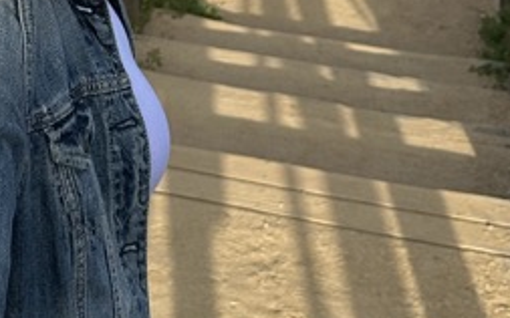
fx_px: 1431
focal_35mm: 103
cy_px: -268
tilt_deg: -11.5
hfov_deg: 19.7
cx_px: 26
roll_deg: +0.1
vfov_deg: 11.7
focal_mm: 6.86
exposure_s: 1/2809
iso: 80
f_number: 1.78
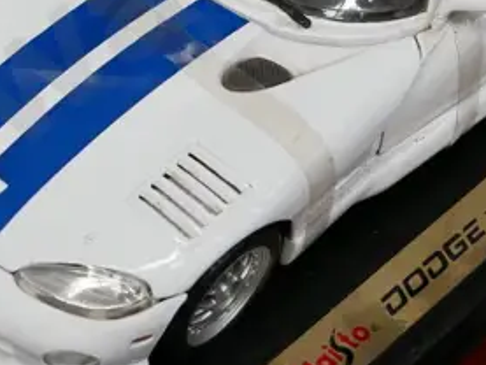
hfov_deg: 14.7
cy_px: 54
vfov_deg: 11.1
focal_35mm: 133
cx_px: 68
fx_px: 1868
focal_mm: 18
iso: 1250
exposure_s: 1/60
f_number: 3.9
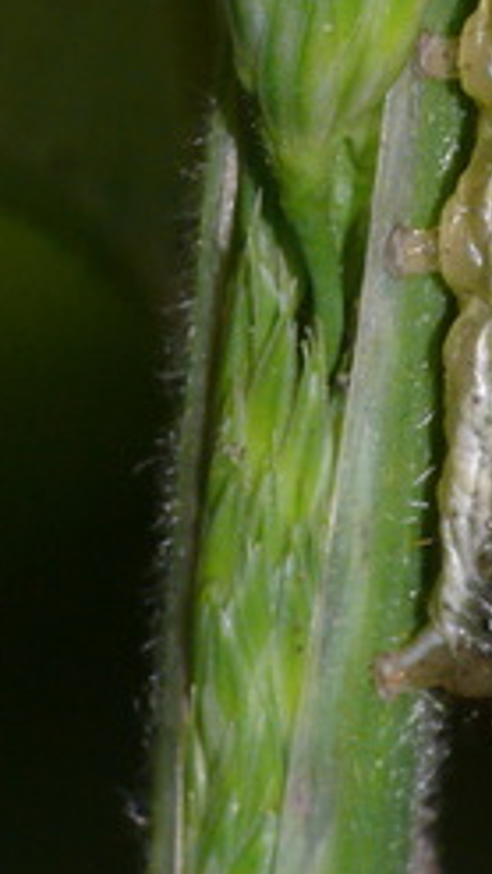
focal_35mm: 570
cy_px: -156
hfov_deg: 2.1
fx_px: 13215
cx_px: 513
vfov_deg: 3.8
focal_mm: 42.7
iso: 200
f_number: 11
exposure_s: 1/250
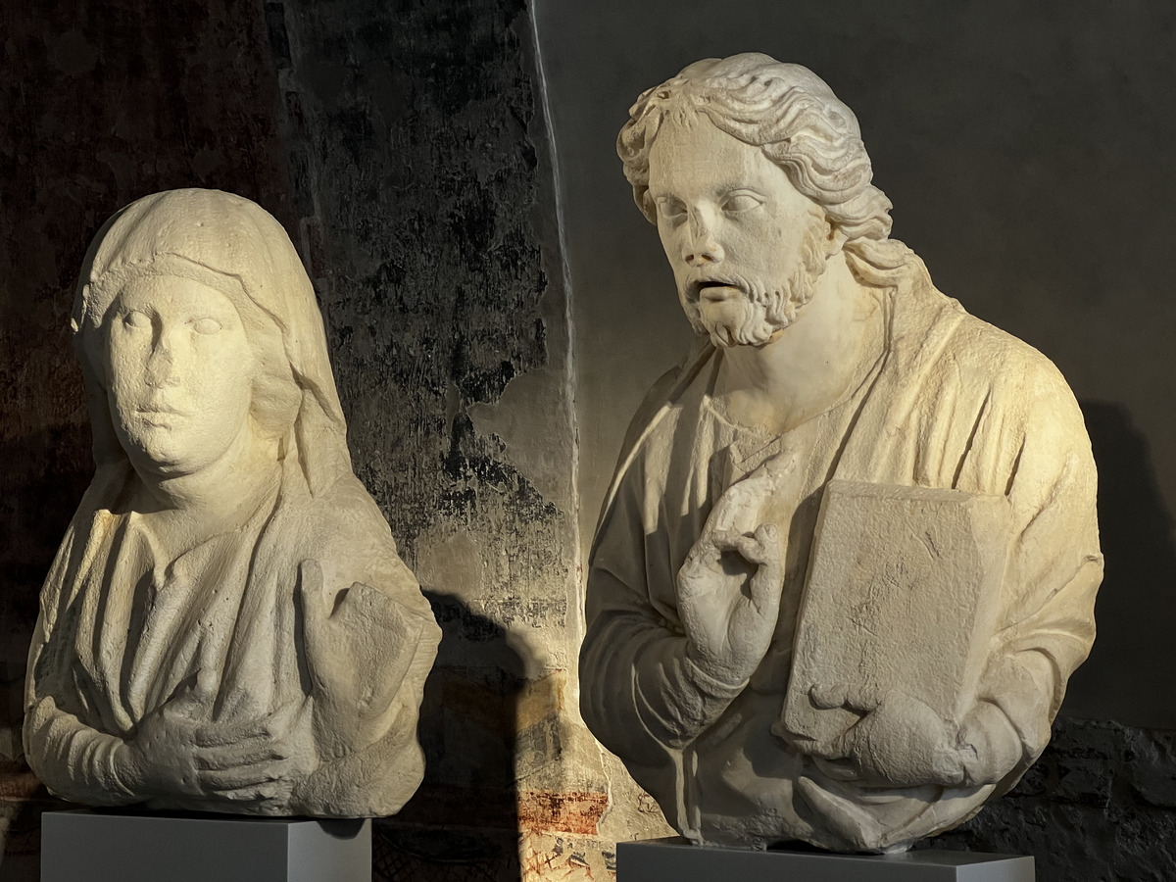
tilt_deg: +4.6
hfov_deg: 25.3
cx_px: 588
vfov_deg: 19.1
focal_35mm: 77
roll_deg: +0.1
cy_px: 441
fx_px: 2616
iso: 200
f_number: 2.8
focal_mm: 9
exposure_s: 1/49
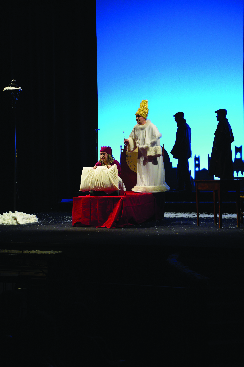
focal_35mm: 75
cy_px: 184
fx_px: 762
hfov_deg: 18.2
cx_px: 122
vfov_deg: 27.0
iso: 1600
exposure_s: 1/160
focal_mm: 75
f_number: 5.6
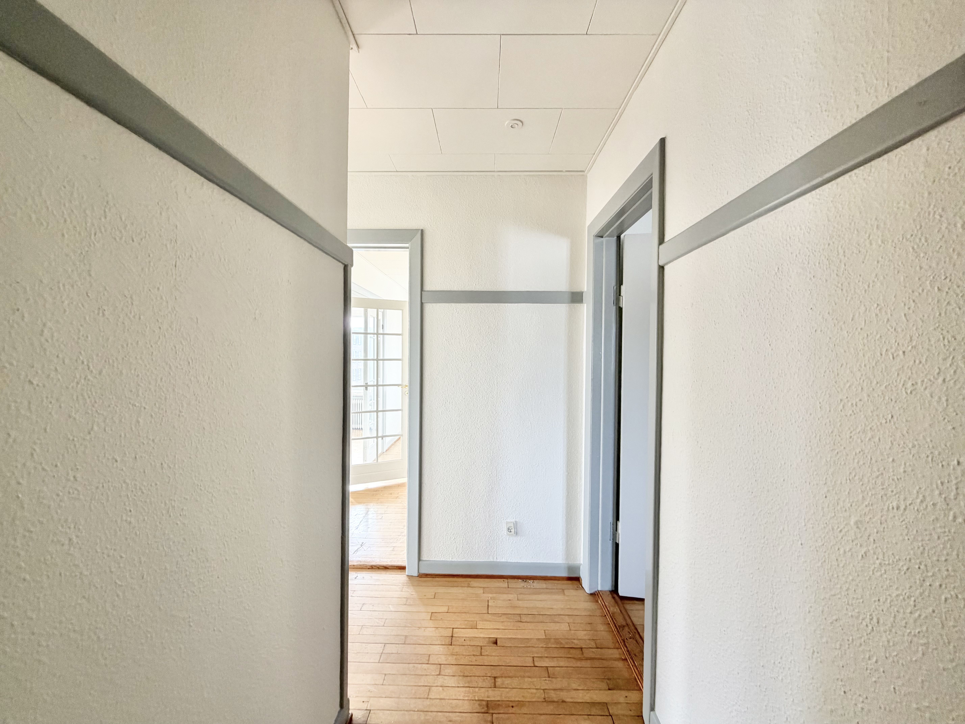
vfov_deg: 85.7
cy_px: 362
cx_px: 482
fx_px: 390
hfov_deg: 102.1
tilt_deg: +0.6
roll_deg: +0.6
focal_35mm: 14
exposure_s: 1/121
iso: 250
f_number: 2.2
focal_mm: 2.22
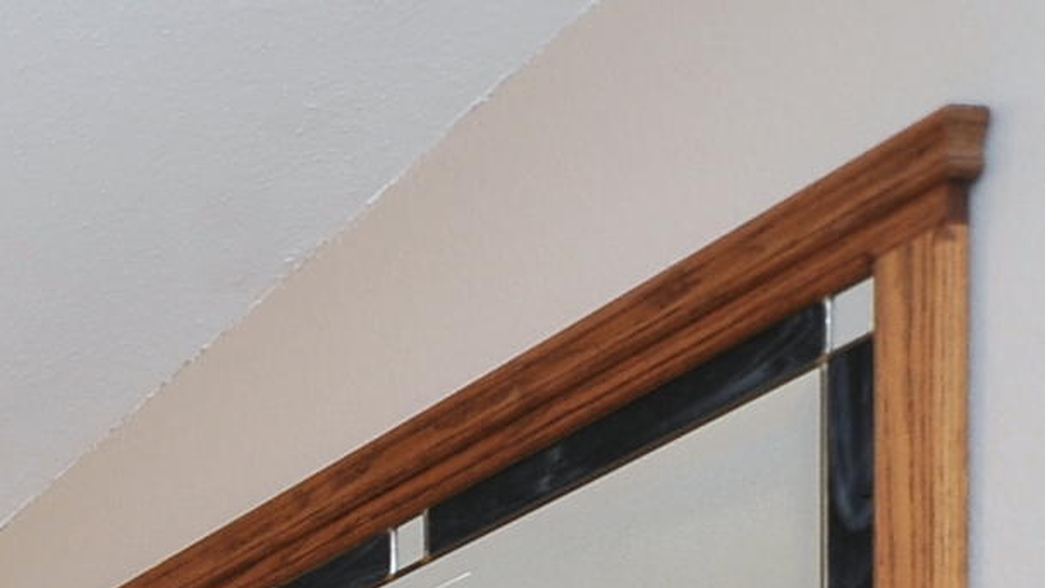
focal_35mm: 93
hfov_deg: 16.1
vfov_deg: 10.6
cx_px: -1203
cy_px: 1551
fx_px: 2577
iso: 640
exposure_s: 1/30
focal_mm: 18
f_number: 6.3
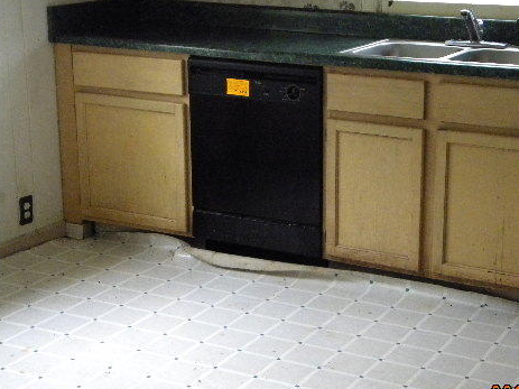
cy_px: 182
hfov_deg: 29.6
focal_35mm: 65
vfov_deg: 22.6
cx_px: 354
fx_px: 974
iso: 800
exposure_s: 1/110
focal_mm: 8.6
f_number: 3.9
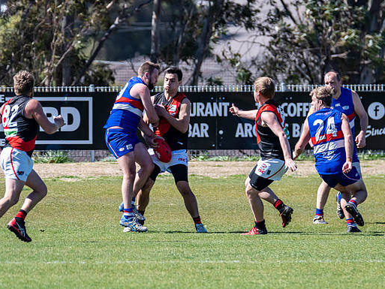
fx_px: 11870
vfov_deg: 1.4
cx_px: 257
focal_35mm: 1067
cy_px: 158
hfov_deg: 1.9
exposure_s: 1/2000
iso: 800
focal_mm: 550
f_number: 8
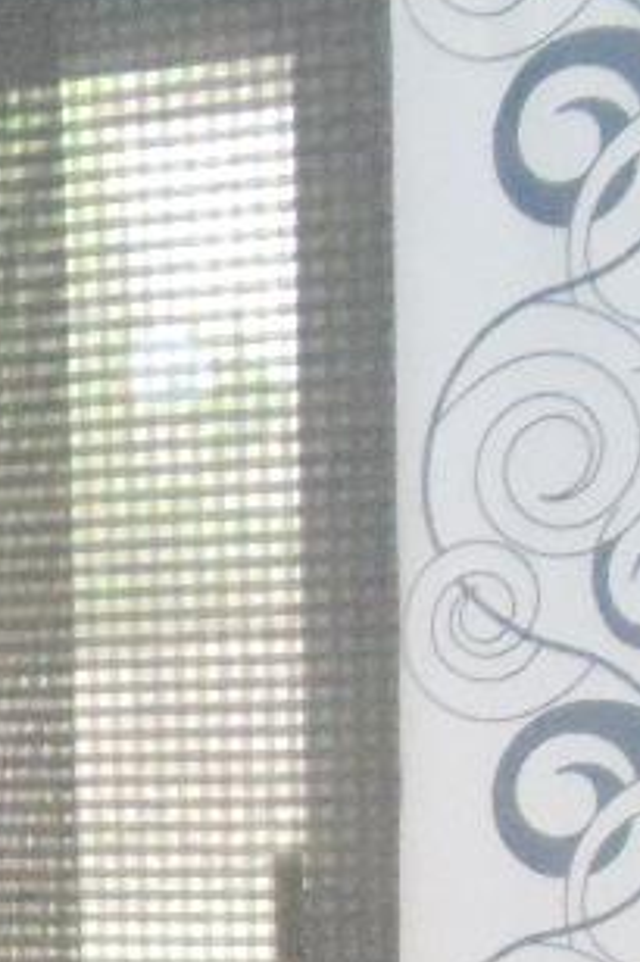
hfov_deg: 6.1
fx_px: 5713
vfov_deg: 9.3
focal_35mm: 214
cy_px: 1540
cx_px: -999
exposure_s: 1/30
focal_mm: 6
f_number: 3.5
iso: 1600
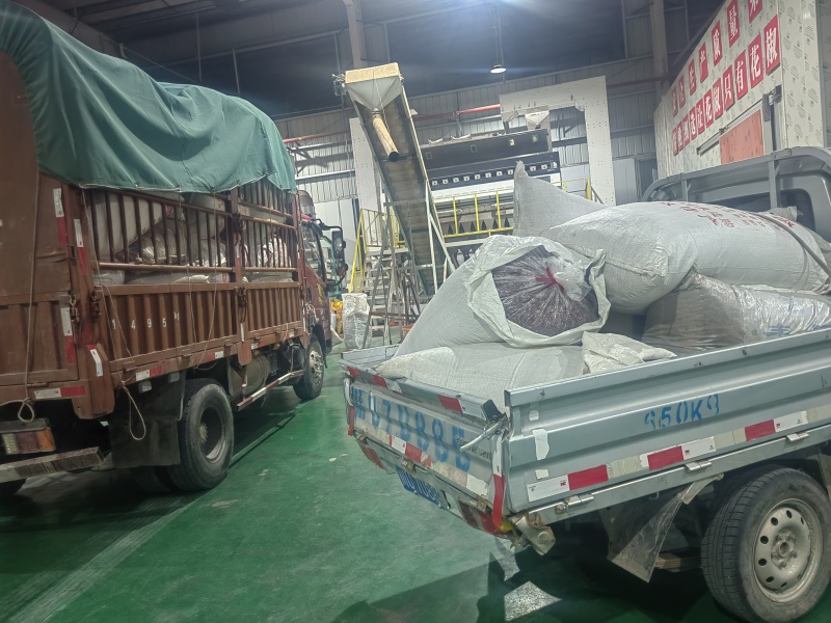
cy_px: 312
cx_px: 416
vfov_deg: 51.4
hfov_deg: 65.3
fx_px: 648
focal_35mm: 27
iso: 200
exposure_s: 1/33.3
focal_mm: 5.52
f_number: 1.9
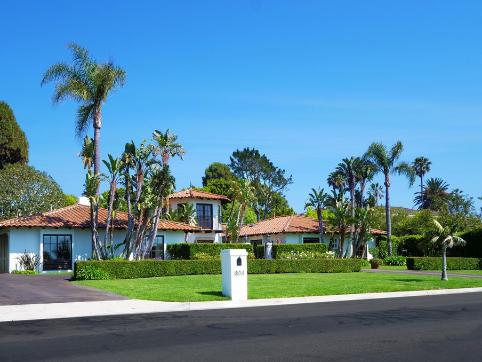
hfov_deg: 53.9
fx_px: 473
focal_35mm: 34
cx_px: 222
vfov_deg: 41.8
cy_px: 189
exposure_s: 1/100
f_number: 14
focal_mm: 15
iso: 200
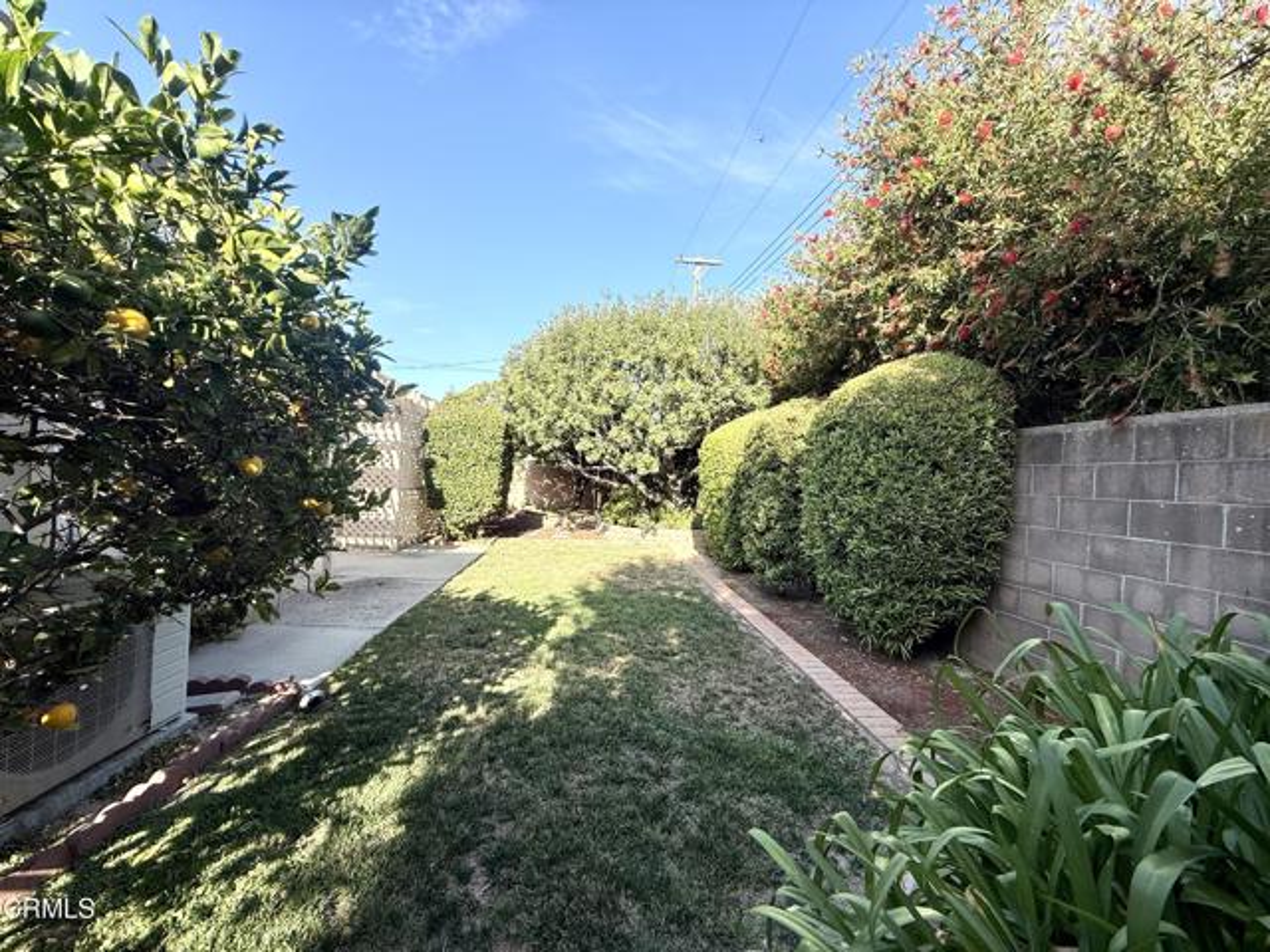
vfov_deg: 85.7
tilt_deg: +0.9
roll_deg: -2.7
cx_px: 635
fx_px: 514
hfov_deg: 102.1
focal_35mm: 14
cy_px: 476
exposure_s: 1/701
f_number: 2.2
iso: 50
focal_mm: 2.22
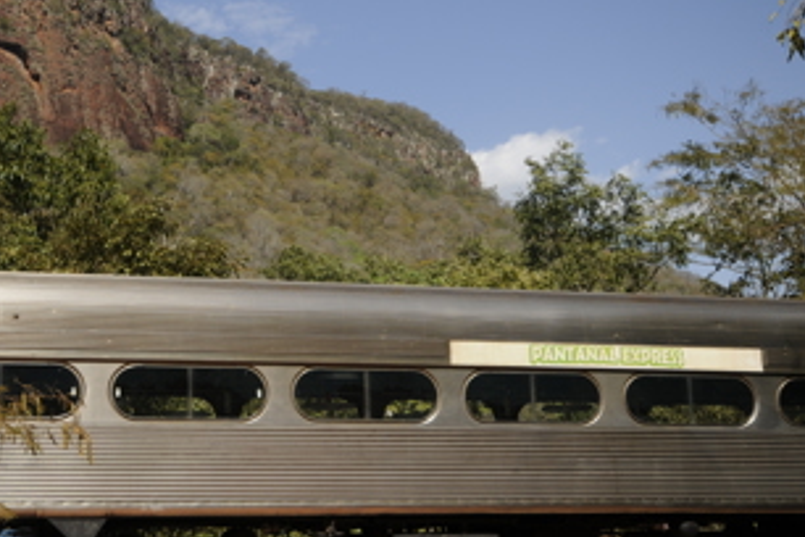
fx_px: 1140
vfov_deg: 26.4
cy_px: 332
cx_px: 221
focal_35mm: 51
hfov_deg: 38.1
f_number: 9
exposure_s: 1/320
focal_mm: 20
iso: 200
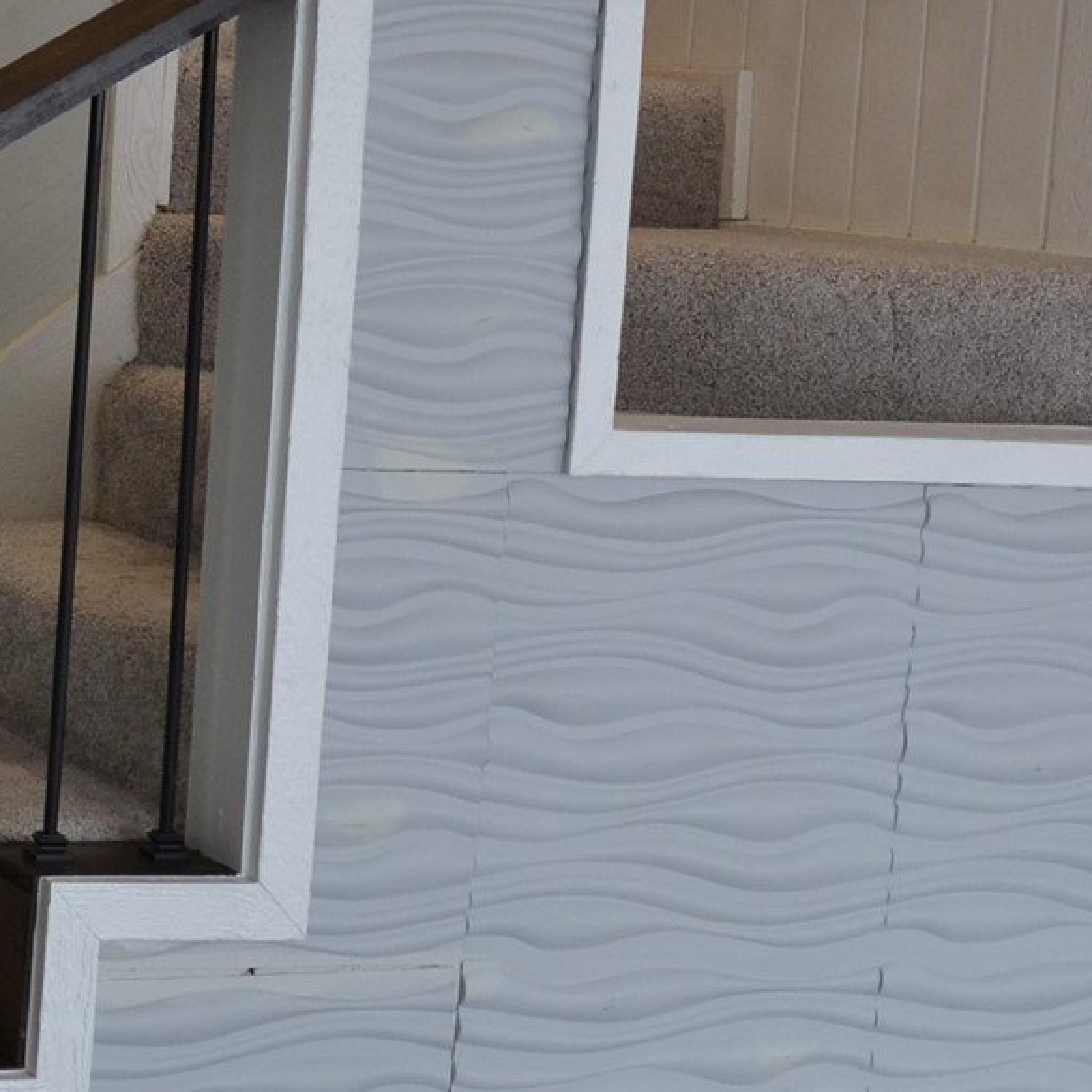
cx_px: -285
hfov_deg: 17.3
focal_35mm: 95
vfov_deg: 18.3
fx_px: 3391
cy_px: 378
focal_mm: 20
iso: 400
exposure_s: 1/80
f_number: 4.5
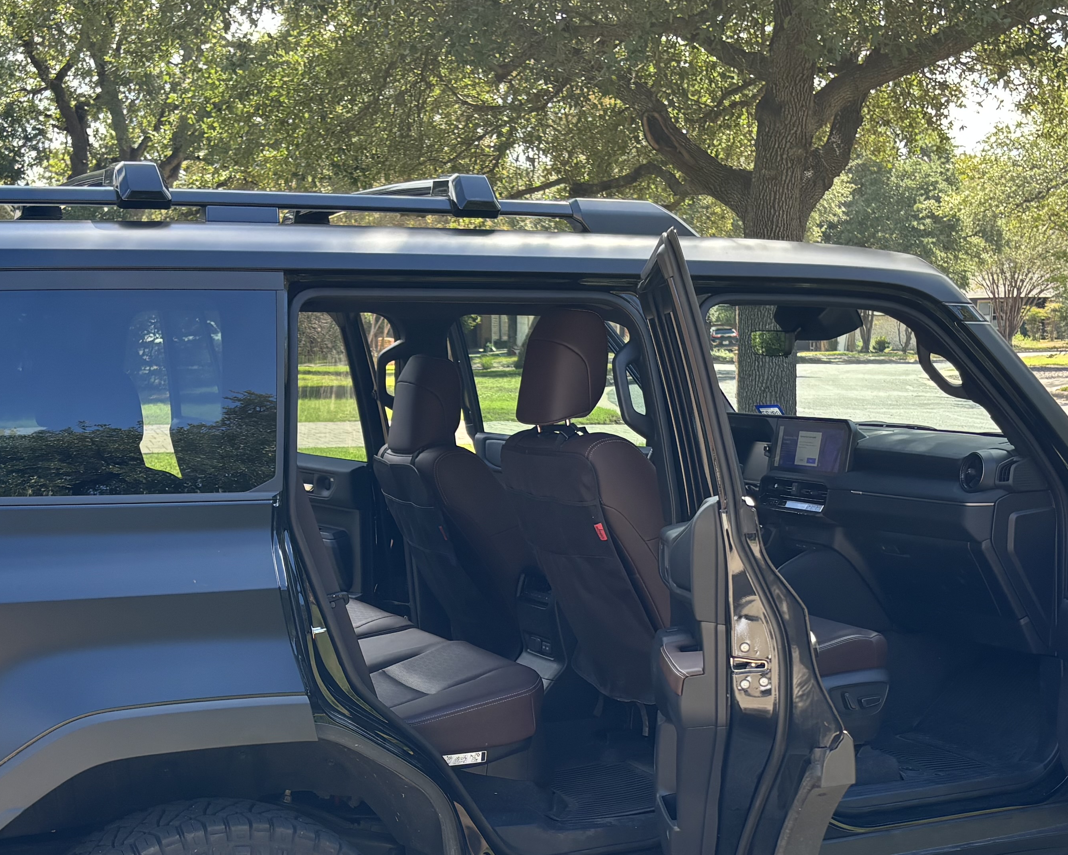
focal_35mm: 54
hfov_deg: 34.7
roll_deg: +1.1
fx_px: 1707
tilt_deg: -12.1
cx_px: 515
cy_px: 654
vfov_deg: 27.7
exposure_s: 1/341
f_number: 1.6
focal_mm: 5.96
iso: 50
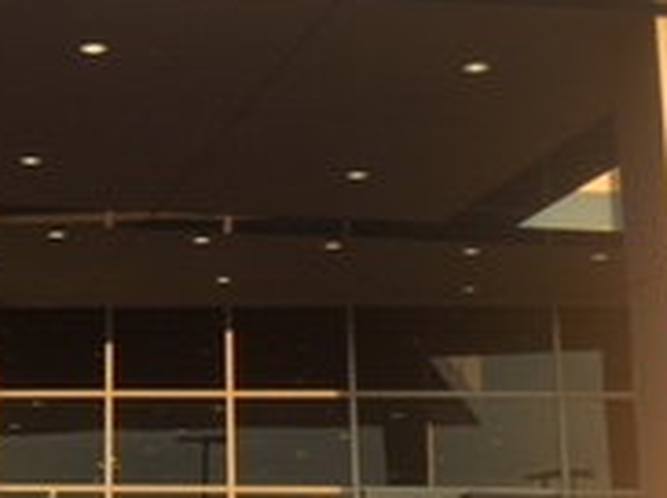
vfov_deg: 14.4
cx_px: 4
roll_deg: -1.2
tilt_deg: +18.0
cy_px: 99
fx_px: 1963
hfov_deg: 18.8
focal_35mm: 102
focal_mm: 4.15
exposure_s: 1/686
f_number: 2.2
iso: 25
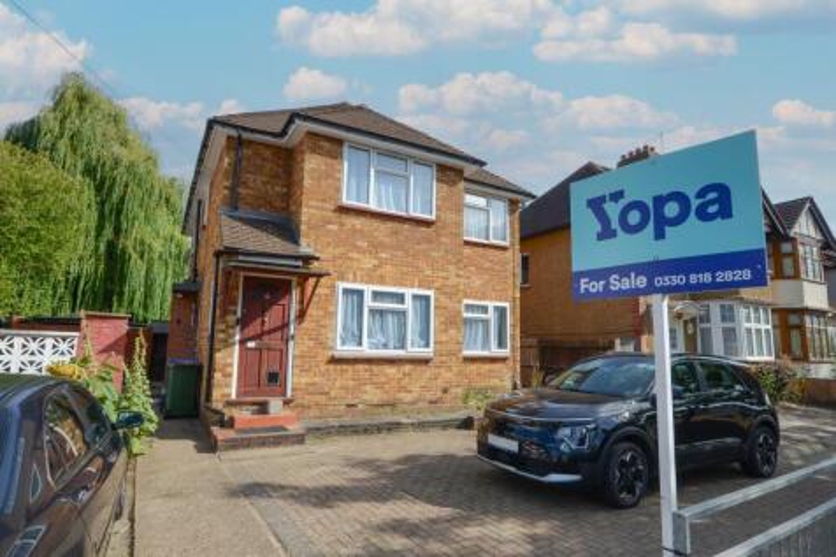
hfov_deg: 85.4
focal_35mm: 20
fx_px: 453
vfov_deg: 63.2
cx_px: 418
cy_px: 278
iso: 200
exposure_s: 1/125
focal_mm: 13
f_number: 13
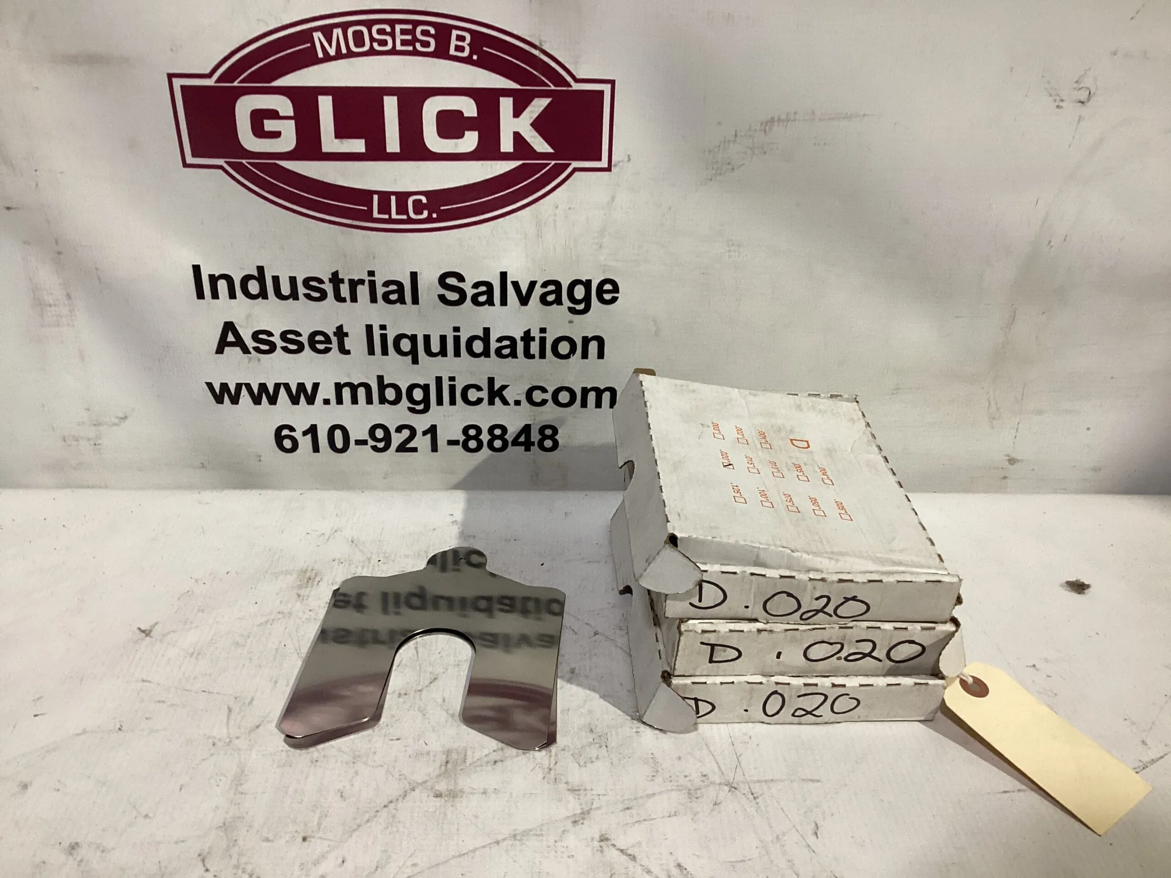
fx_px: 1049
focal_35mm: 31
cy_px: 439
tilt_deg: -28.6
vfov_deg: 45.4
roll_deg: +0.1
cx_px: 586
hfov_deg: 58.4
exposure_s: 1/50
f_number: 2.4
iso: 160
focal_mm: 3.3
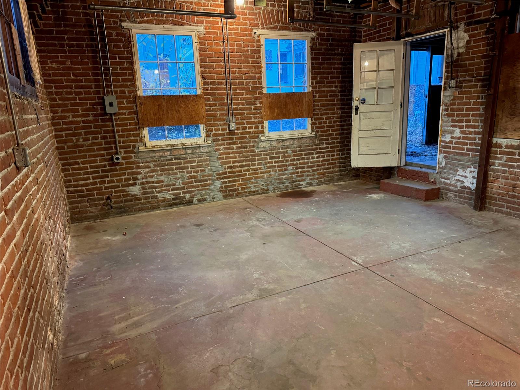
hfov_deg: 71.6
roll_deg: +2.7
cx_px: 260
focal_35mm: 24
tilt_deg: -14.4
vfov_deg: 56.8
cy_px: 195
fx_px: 361
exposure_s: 1/60
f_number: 1.78
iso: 800
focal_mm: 6.76
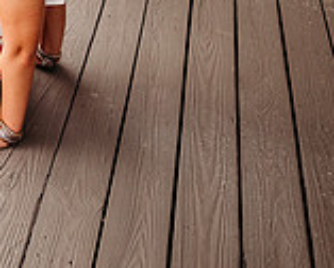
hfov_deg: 20.8
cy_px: -82
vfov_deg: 17.4
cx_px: -104
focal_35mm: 83
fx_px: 821
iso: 200
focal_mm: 24
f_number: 2.2
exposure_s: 1/400
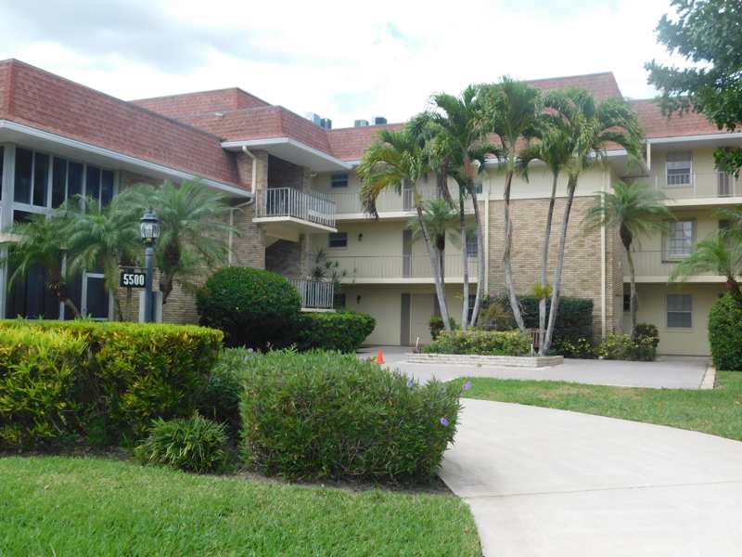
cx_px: 371
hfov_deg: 51.4
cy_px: 278
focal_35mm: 36
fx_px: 772
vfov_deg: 39.7
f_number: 3.5
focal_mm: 6.3
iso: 125
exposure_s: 1/500
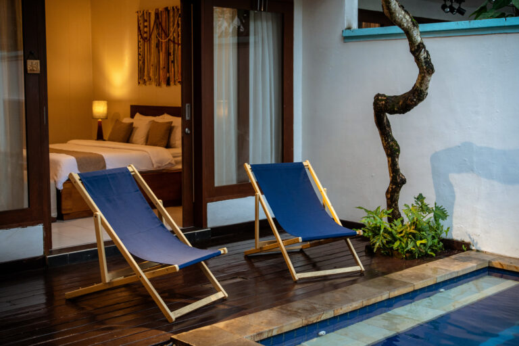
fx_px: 721
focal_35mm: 50
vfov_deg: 27.0
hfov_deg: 39.6
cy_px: 173
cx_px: 260
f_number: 4.5
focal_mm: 50
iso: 800
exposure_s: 1/60
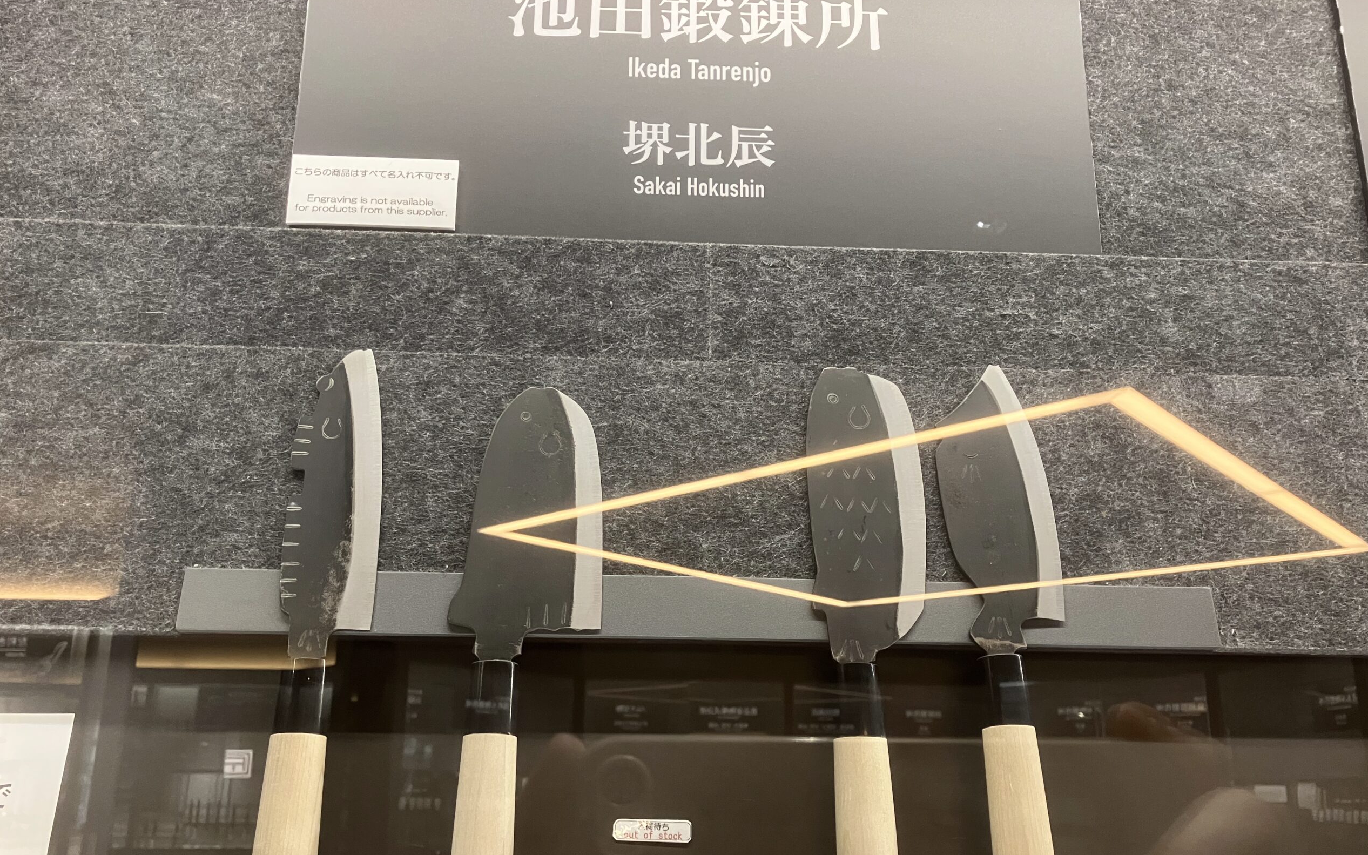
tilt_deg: +15.9
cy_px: 494
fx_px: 1118
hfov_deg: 62.9
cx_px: 690
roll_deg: -0.9
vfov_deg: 41.7
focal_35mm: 30
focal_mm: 3.99
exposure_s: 1/60
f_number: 1.8
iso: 250
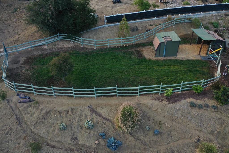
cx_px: 114
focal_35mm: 28
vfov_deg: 46.4
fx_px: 178
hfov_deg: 65.5
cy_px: 76
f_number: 2.8
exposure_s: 1/80
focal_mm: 10.26
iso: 200
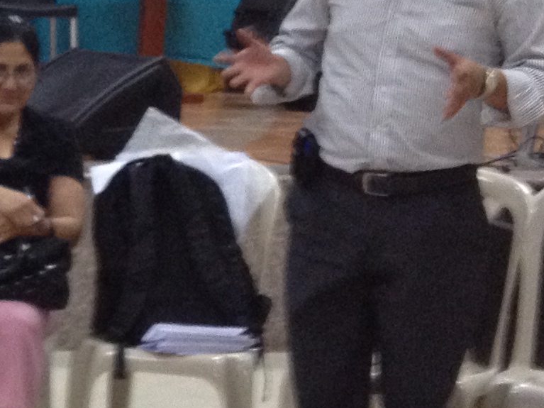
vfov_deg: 10.0
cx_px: -386
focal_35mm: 149
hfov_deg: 12.3
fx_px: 2341
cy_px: 196
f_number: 2.4
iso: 250
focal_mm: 4.28
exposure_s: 1/20
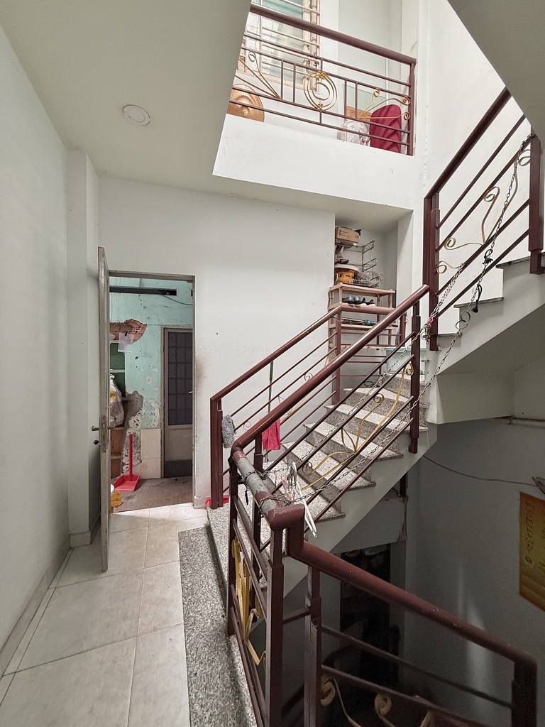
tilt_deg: -0.4
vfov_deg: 102.1
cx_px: 272
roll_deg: -1.6
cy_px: 364
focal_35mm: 14
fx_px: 294
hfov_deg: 85.7
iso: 200
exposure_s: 1/100
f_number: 2.2
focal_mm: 2.22
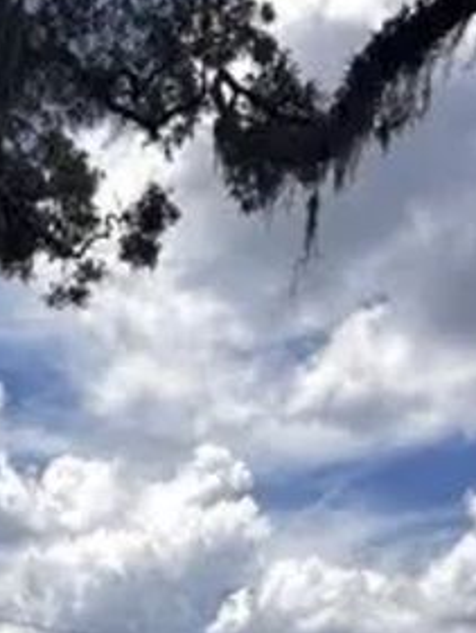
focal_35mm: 68
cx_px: -36
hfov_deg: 20.7
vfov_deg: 25.9
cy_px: 733
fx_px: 1246
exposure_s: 1/2083
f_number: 2.2
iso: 50
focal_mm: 2.22
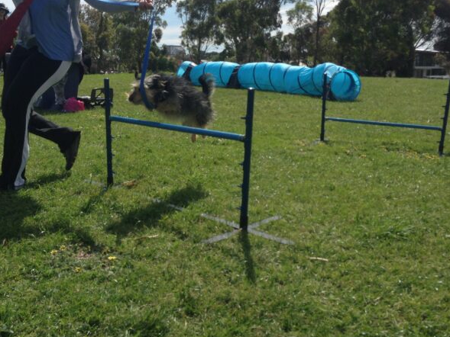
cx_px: 195
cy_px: 146
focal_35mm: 43
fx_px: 559
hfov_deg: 43.7
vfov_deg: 33.6
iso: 50
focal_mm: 4.12
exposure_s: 1/2088
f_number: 2.4
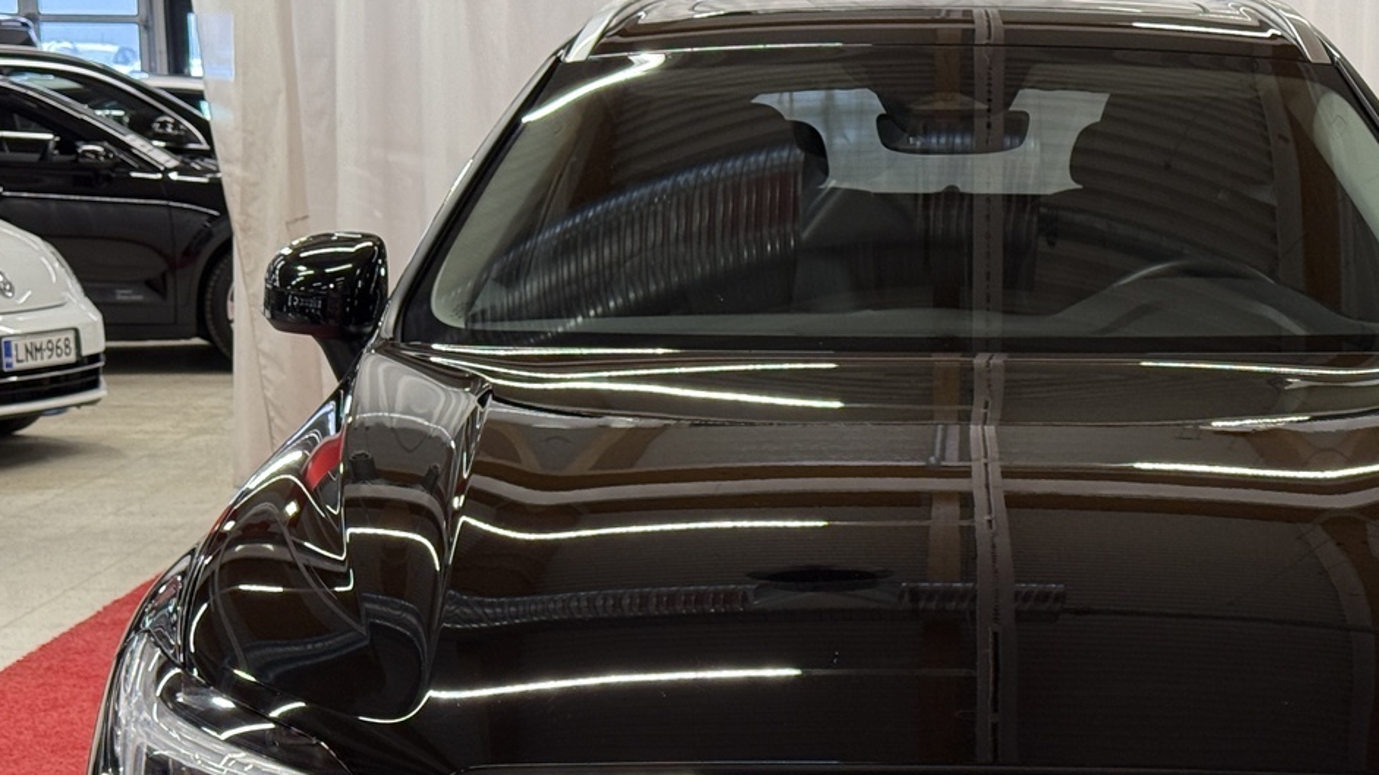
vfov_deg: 15.0
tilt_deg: -10.8
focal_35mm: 80
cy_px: 680
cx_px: 944
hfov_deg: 26.3
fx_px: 2925
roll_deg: -0.6
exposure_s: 1/117
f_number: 1.78
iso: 160
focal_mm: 6.76
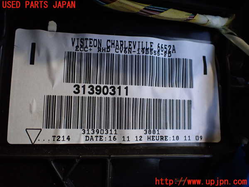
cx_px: 124
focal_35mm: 30
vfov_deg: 46.8
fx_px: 216
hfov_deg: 60.0
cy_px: 94
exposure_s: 1/125
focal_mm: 5.4
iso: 400
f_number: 2.3
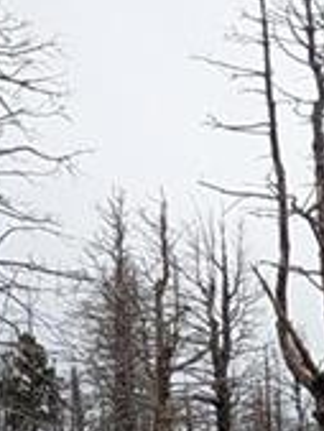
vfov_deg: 11.0
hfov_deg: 8.2
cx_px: 719
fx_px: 2119
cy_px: 727
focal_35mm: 170
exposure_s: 1/867
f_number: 1.7
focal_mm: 4.53
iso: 31
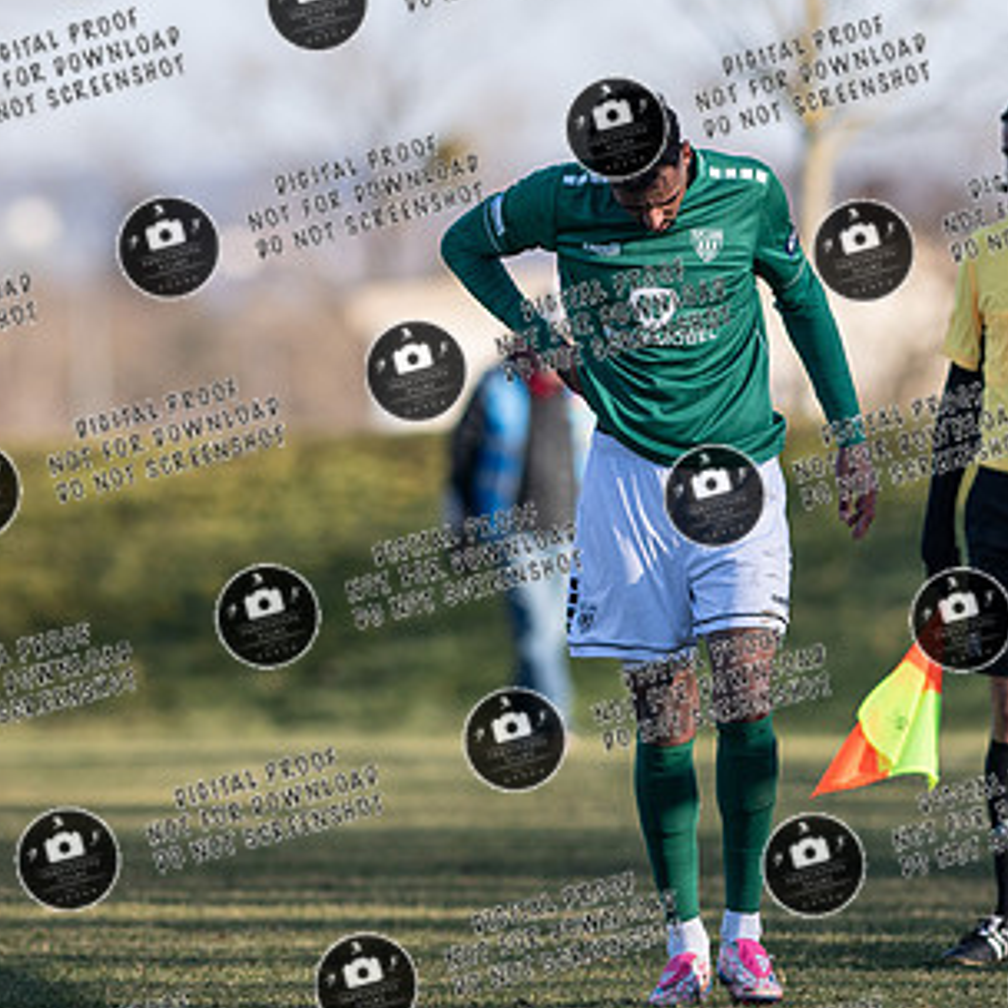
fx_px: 29716
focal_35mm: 902
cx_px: 494
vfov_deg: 1.9
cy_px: 337
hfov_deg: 1.9
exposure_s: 1/1600
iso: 180
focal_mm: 300
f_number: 3.2
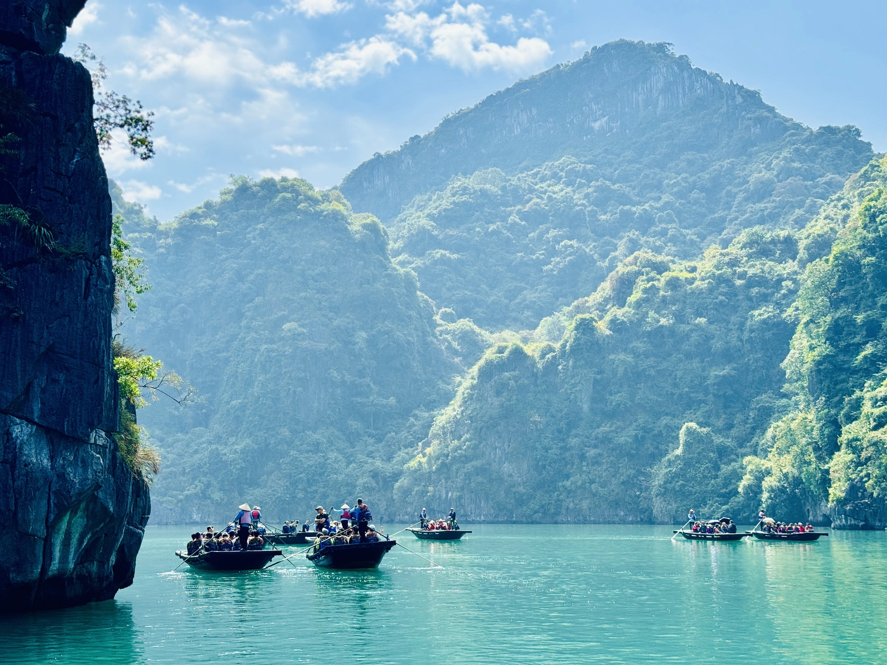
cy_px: 332
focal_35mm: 48
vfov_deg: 30.3
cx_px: 444
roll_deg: +0.1
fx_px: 1230
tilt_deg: +8.7
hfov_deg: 39.7
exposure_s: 1/2331
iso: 64
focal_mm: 6.86
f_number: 1.78
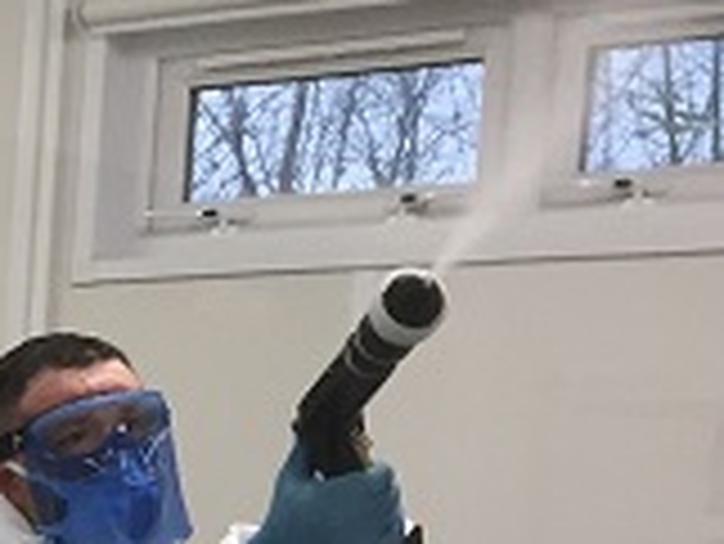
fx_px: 3014
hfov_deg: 12.2
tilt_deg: -6.4
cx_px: -706
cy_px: 904
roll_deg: -3.1
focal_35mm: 144
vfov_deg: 9.9
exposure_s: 1/33
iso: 50
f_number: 2.2
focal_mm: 4.15
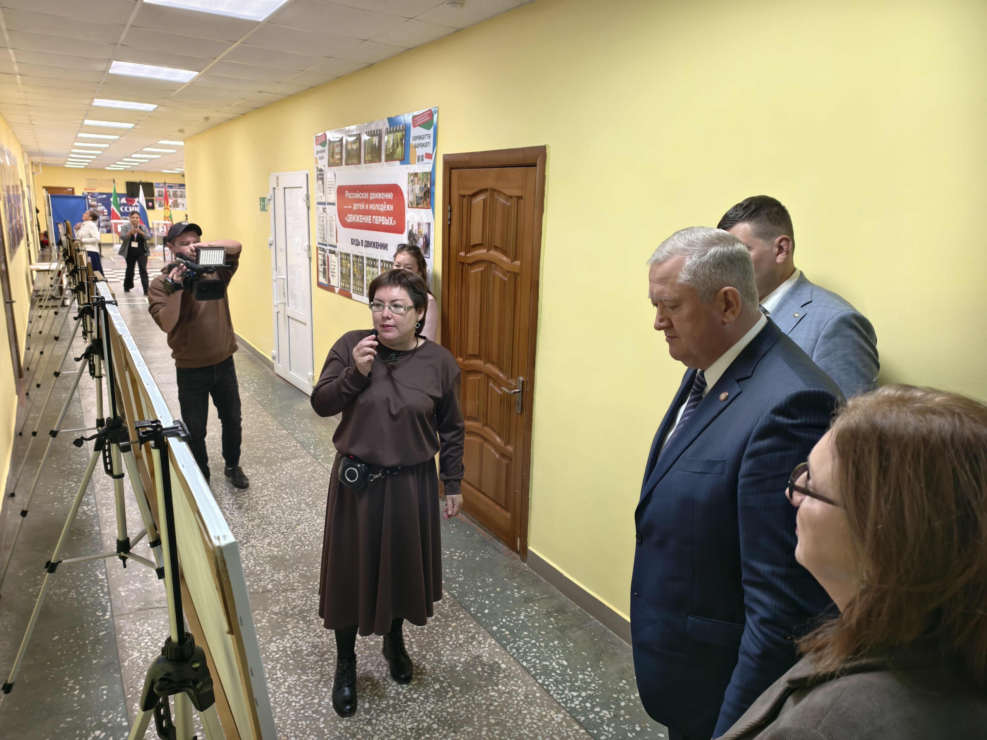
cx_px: 494
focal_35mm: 23
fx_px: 656
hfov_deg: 73.9
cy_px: 370
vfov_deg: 58.9
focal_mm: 6.54
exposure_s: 1/100
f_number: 1.57
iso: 294
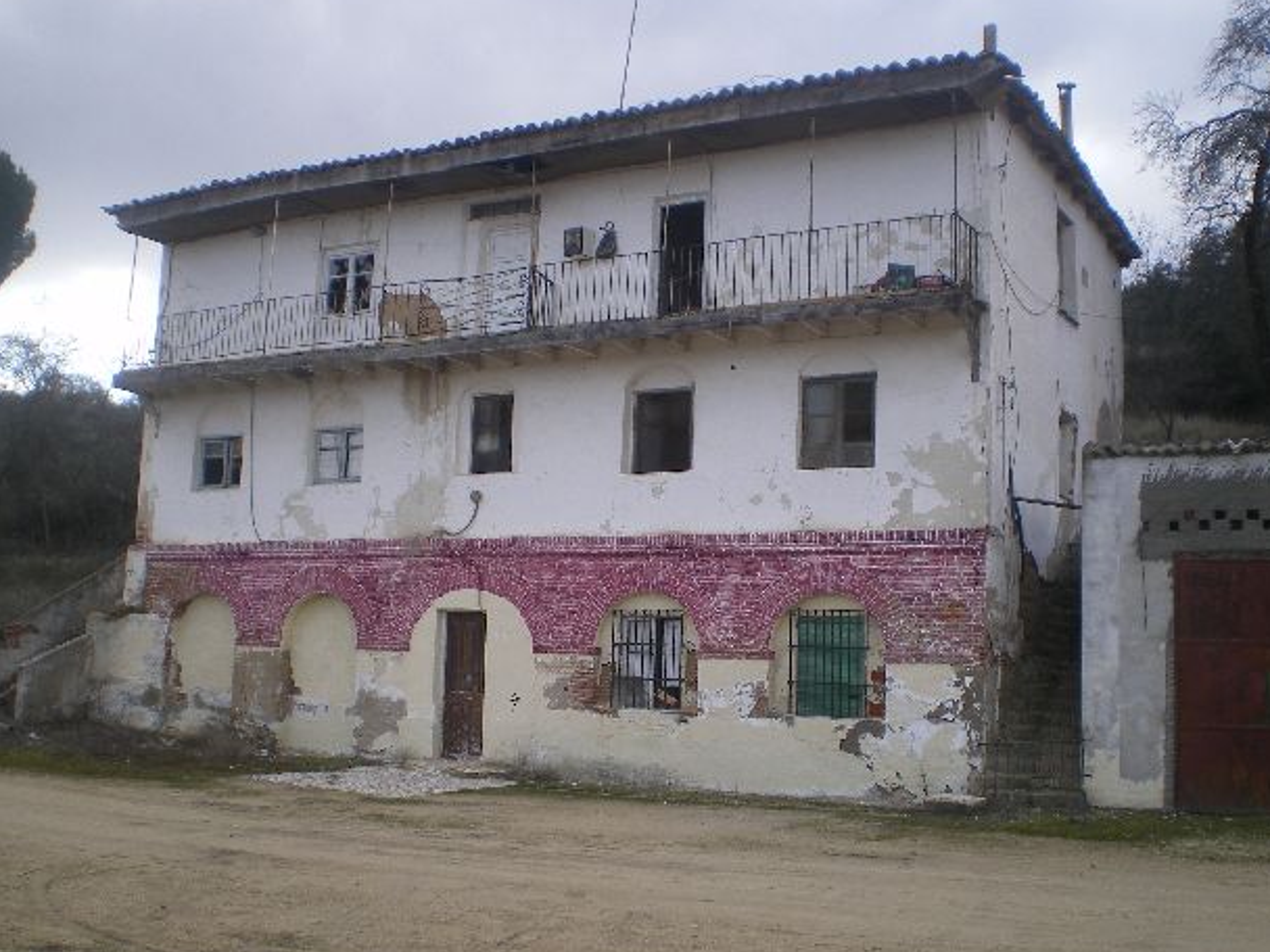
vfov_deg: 36.0
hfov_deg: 46.8
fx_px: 1468
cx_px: 631
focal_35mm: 40
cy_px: 472
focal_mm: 6.3
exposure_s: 1/160
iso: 64
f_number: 4.6
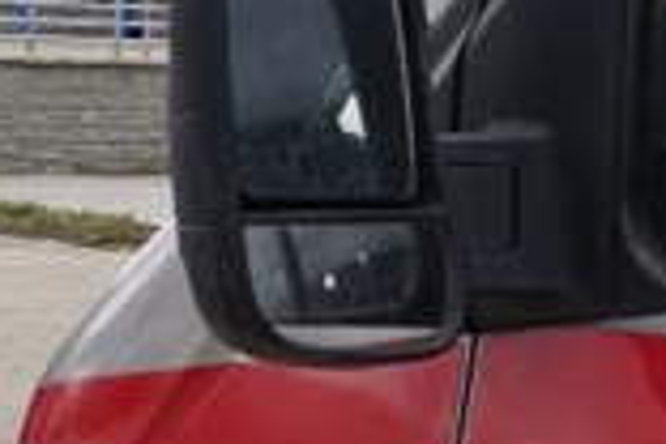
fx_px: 2664
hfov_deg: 13.2
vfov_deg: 9.5
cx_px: 1101
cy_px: 243
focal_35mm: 144
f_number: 8
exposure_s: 1/125
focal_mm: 20
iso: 100
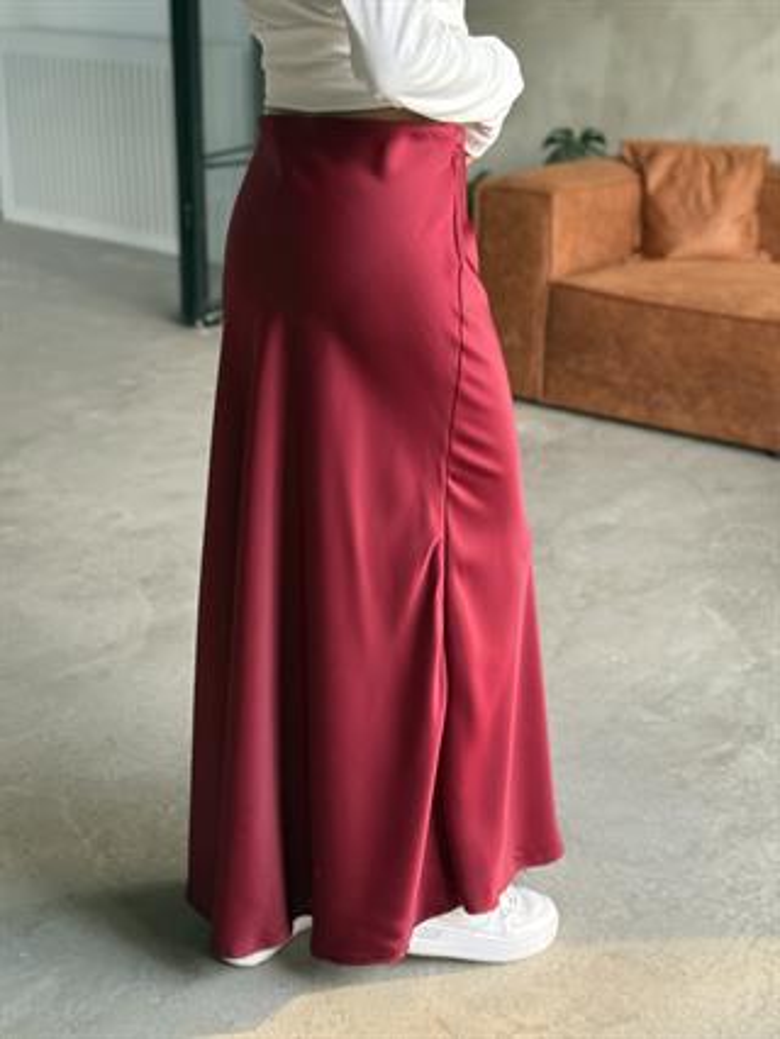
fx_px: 1441
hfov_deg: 30.3
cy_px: 520
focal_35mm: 48
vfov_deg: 39.6
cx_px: 390
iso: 250
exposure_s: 1/54
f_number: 1.78
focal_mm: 6.76
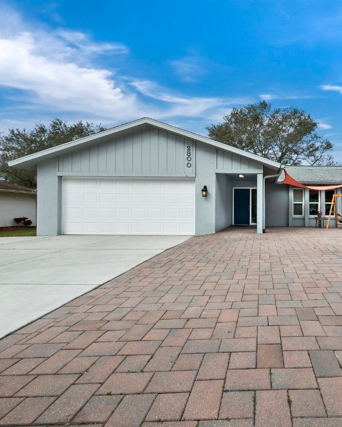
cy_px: 214
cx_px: 268
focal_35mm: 19
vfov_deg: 83.3
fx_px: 240
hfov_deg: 65.3
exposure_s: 1/400
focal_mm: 7
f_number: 10
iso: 400
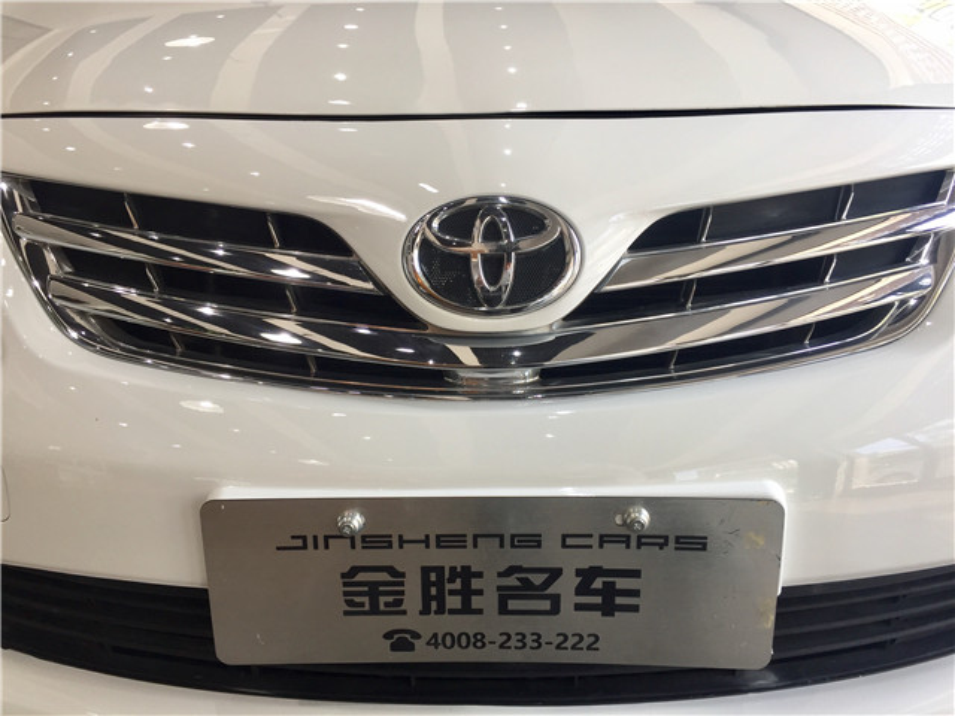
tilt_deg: -19.4
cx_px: 478
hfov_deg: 61.7
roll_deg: -0.7
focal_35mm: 29
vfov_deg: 48.2
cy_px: 358
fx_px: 800
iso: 32
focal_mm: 4.15
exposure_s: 1/100
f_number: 2.2
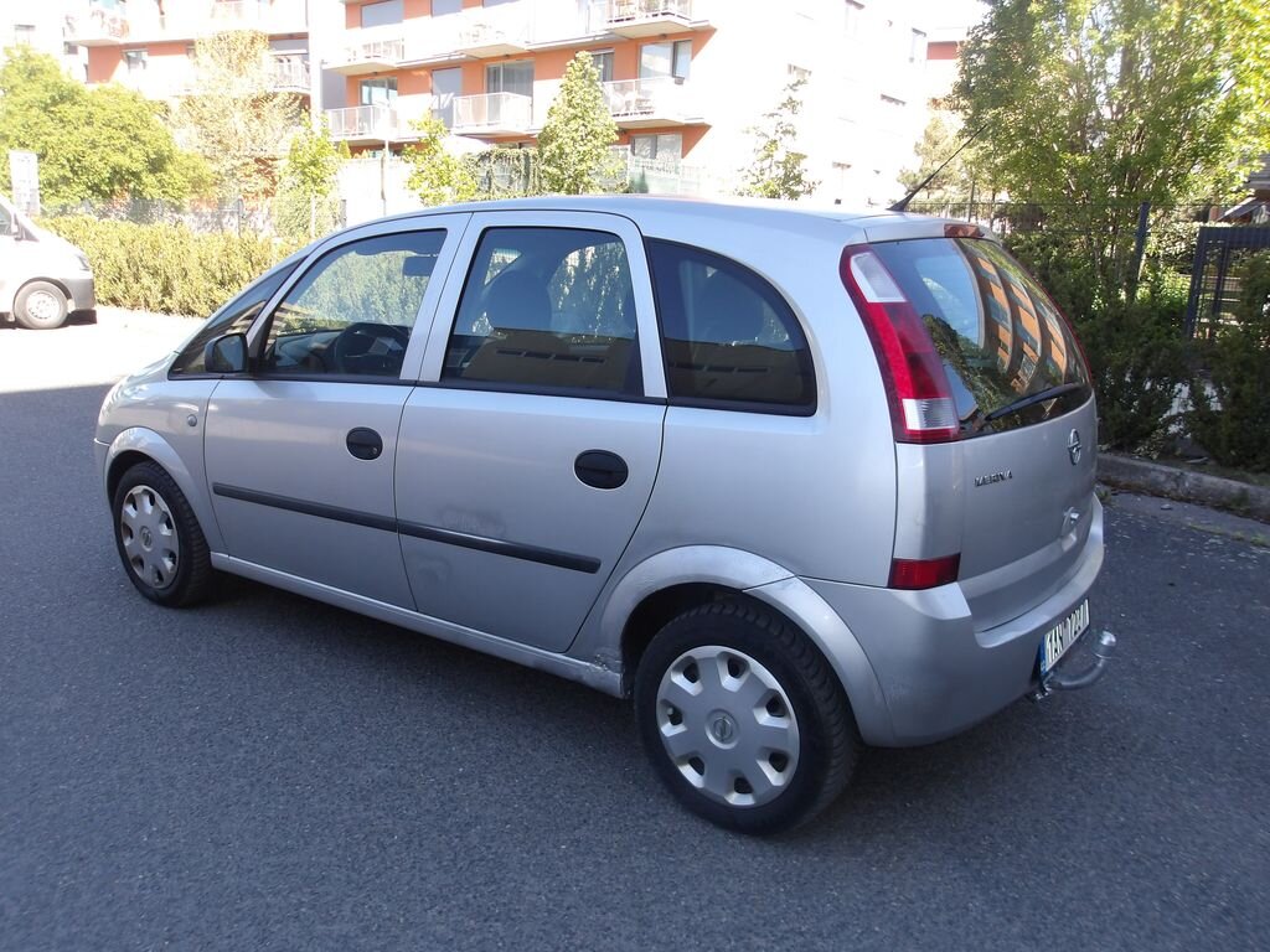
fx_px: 991
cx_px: 635
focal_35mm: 27
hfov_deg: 65.3
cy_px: 476
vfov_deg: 51.4
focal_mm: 4.9
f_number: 3
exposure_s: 1/235
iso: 100
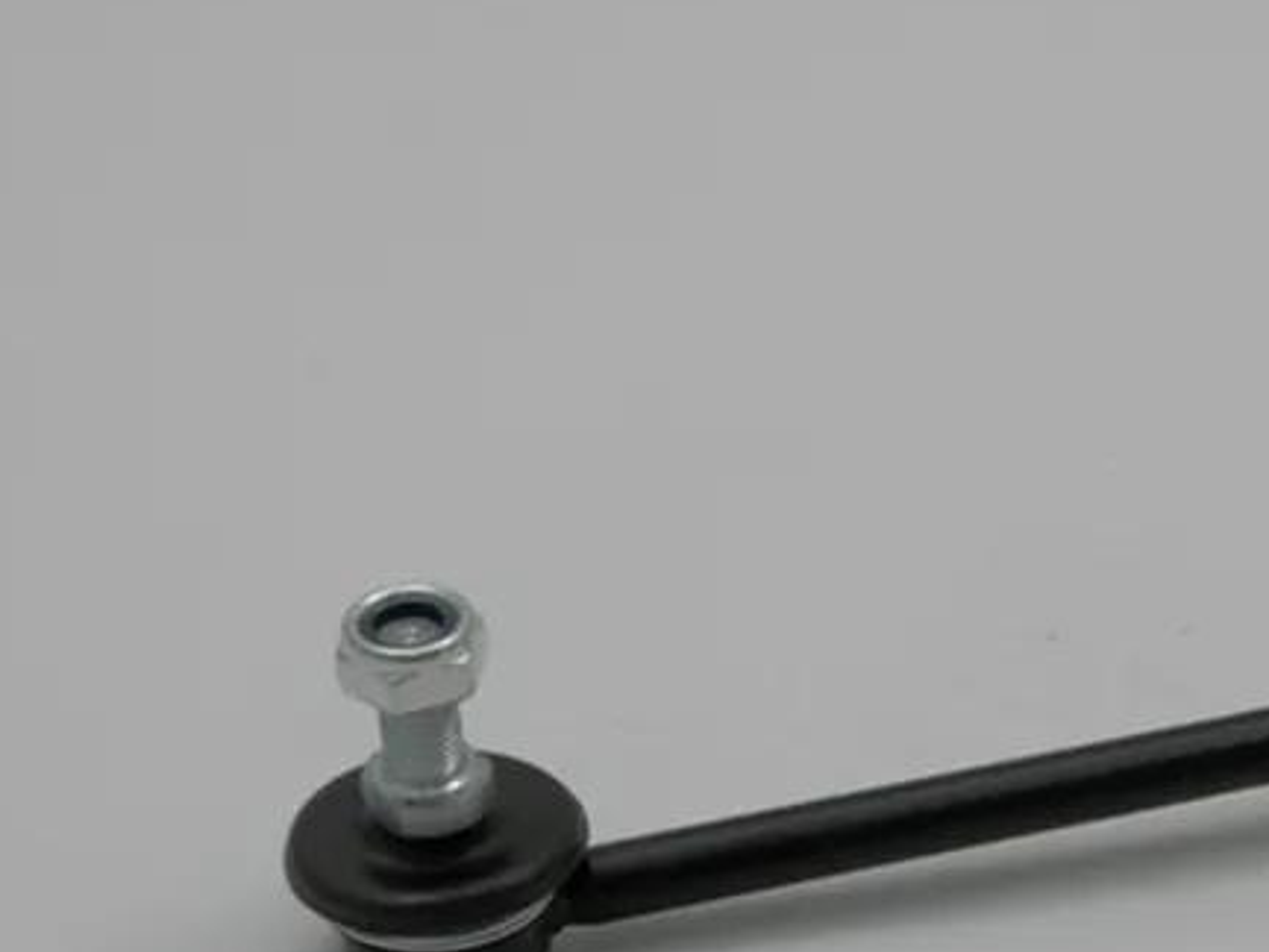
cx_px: 1093
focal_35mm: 152
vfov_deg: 9.7
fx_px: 5572
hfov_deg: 12.9
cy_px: 793
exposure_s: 1/160
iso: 125
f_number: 4.2
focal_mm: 14.6
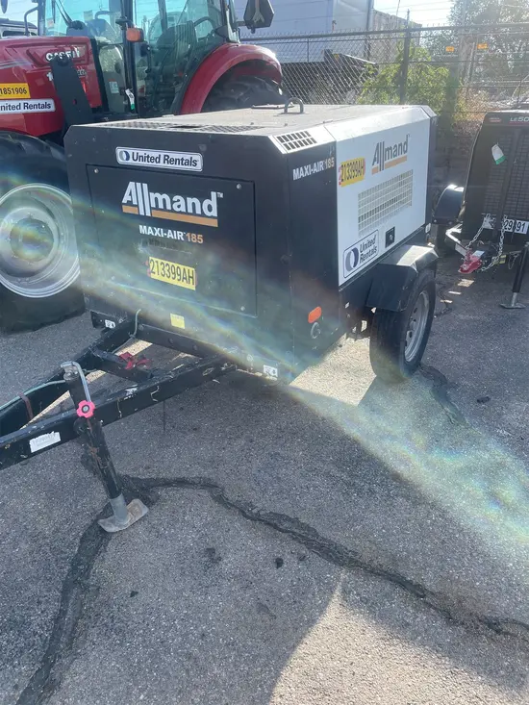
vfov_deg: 67.3
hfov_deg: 53.1
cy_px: 352
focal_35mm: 26
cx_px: 264
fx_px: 530
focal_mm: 4.2
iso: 32
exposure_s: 1/764
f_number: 1.6
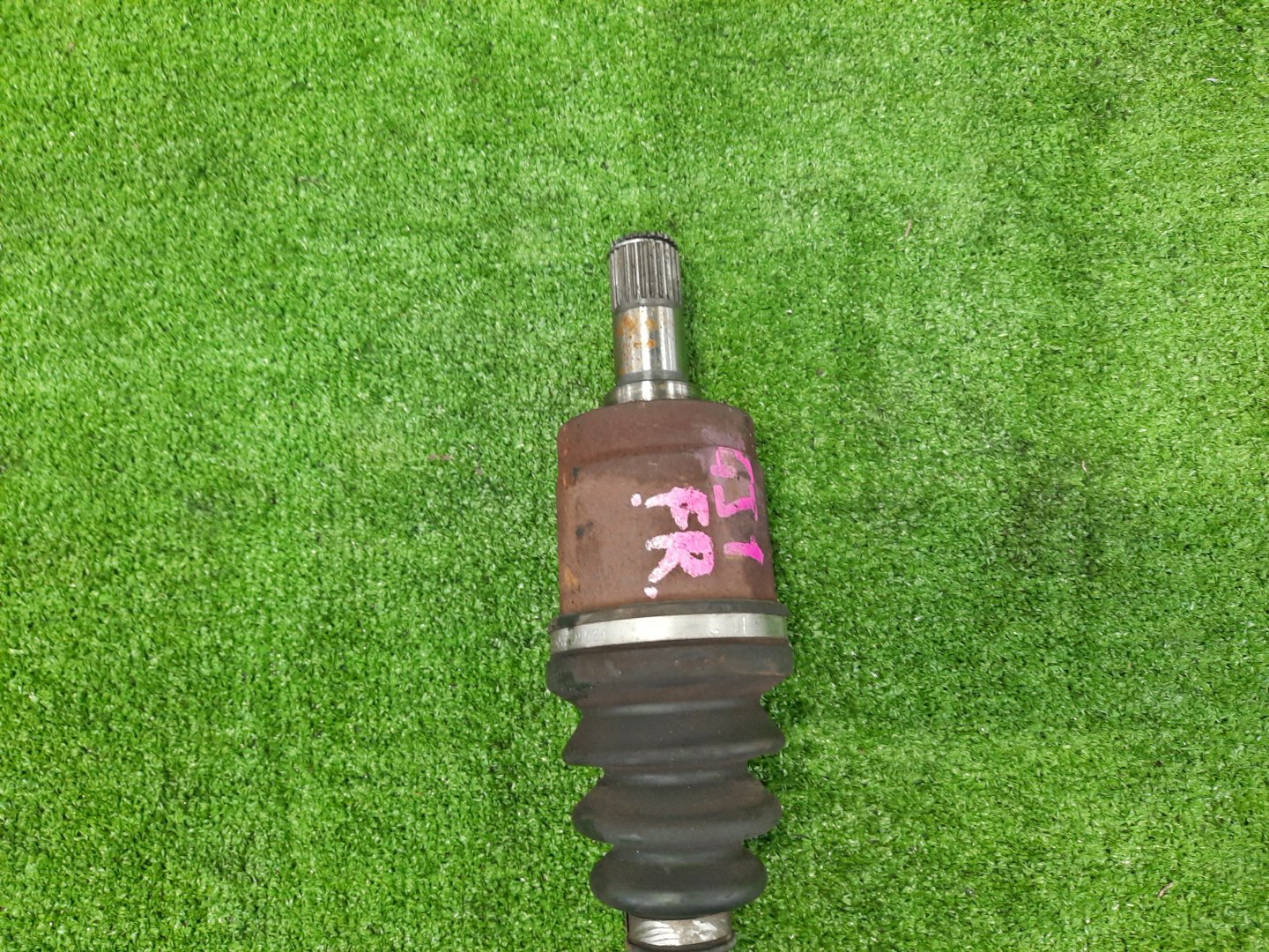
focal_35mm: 25
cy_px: 476
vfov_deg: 54.9
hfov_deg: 69.4
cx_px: 634
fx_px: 916
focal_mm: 4.6
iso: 333
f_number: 2
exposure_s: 1/50
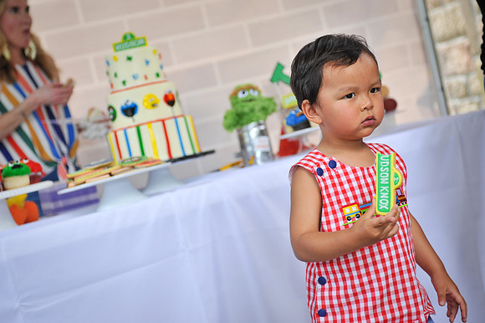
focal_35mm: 70
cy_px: 162
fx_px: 942
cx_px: 242
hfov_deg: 28.9
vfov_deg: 19.4
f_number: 4
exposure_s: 1/160
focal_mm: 70
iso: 640
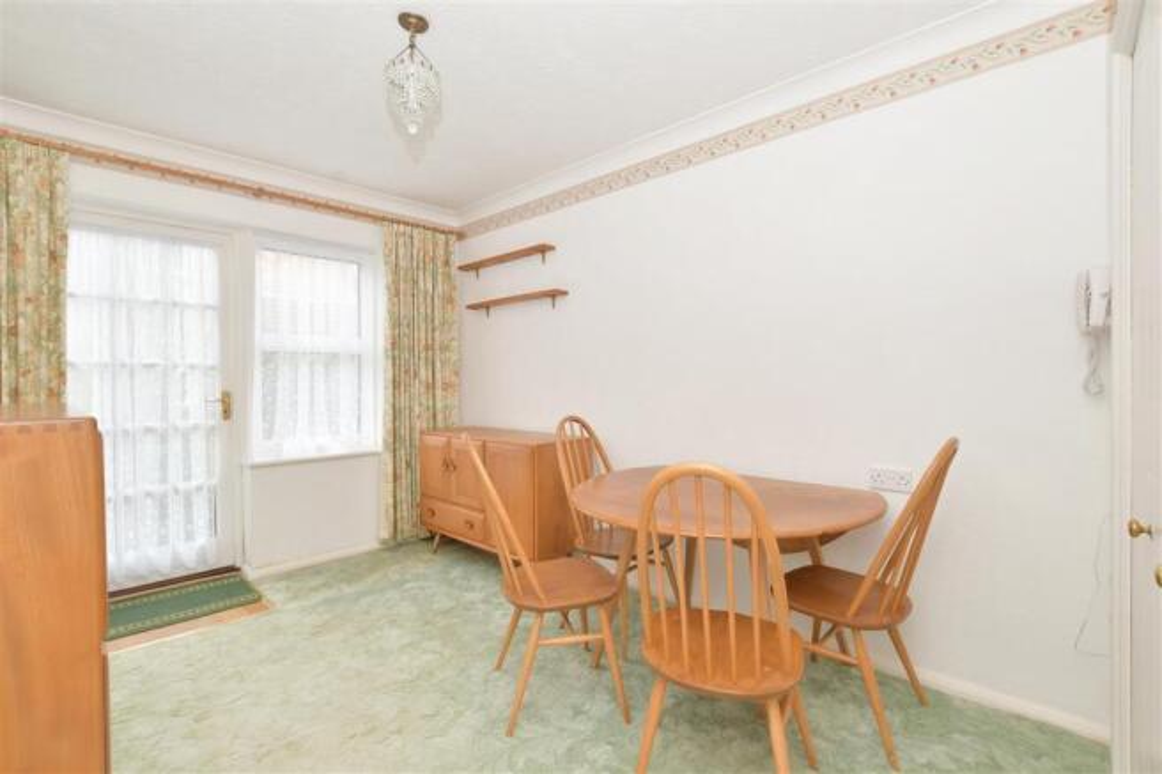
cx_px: 581
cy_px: 387
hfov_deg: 100.4
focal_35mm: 15
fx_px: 484
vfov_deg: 77.3
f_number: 8
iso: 400
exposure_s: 1/13
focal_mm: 10
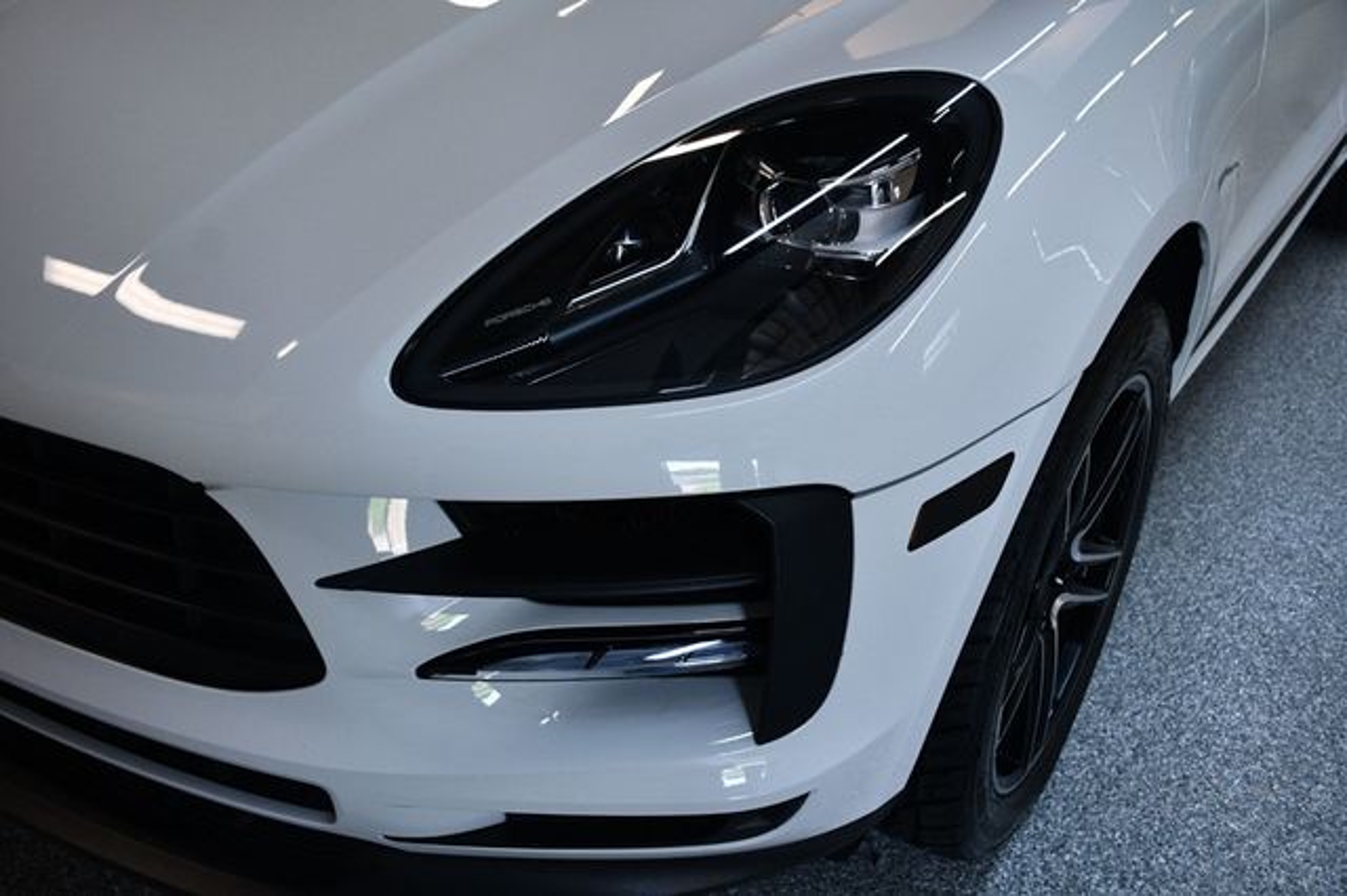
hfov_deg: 53.2
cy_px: 448
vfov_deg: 36.8
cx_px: 674
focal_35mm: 36
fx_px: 1346
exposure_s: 1/250
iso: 800
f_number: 3.8
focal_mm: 24
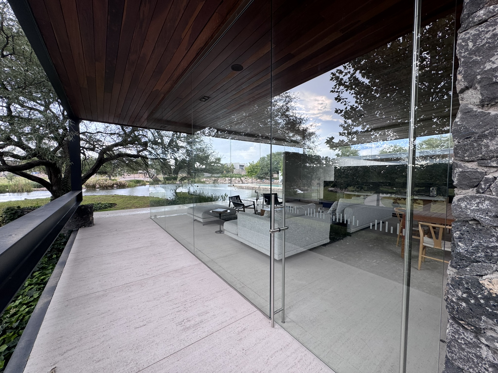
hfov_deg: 102.1
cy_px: 186
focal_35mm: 14
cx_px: 249
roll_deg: -0.1
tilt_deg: -4.0
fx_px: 201
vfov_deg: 85.7
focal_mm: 2.22
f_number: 2.2
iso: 40
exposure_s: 1/153
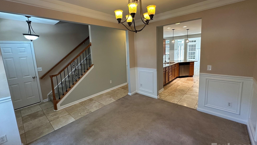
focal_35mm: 16
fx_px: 109
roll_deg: +2.0
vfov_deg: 67.0
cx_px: 127
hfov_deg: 99.4
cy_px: 66
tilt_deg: -7.4
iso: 400
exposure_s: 1/120
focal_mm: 2.22
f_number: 2.2
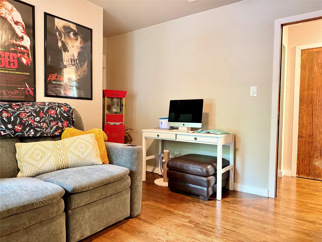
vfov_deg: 56.8
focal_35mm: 24
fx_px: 223
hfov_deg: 71.6
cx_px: 161
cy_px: 121
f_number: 1.78
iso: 1600
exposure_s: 1/30
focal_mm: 6.76
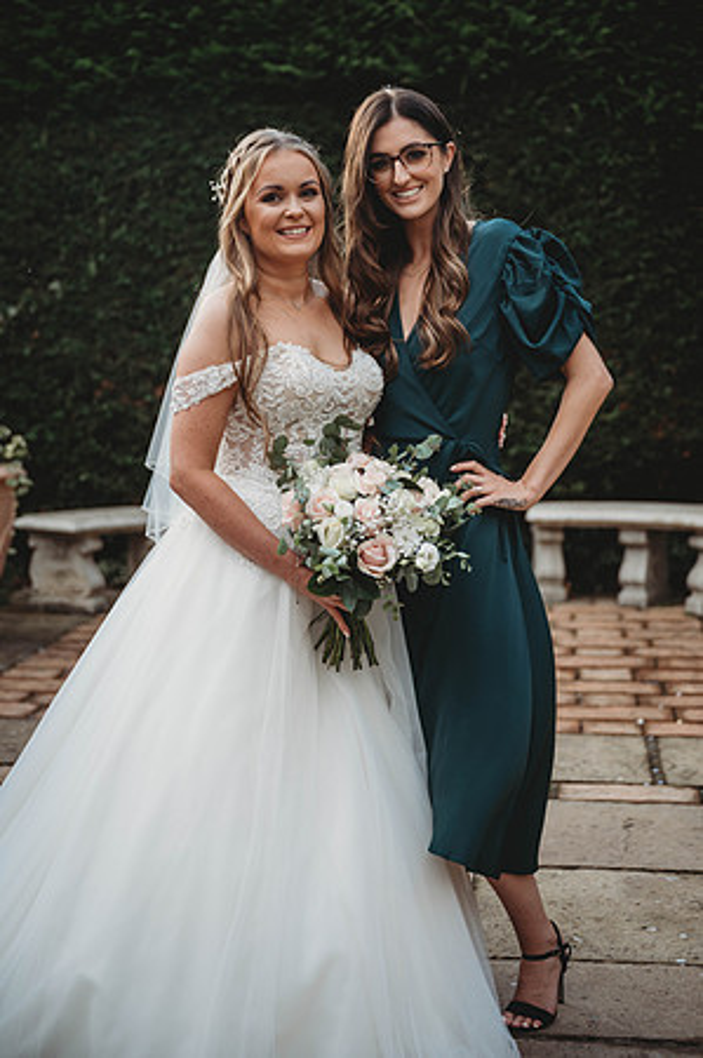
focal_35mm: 55
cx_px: 352
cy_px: 529
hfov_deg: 24.6
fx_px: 1615
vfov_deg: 36.3
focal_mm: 55
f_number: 2.8
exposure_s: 1/500
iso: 100
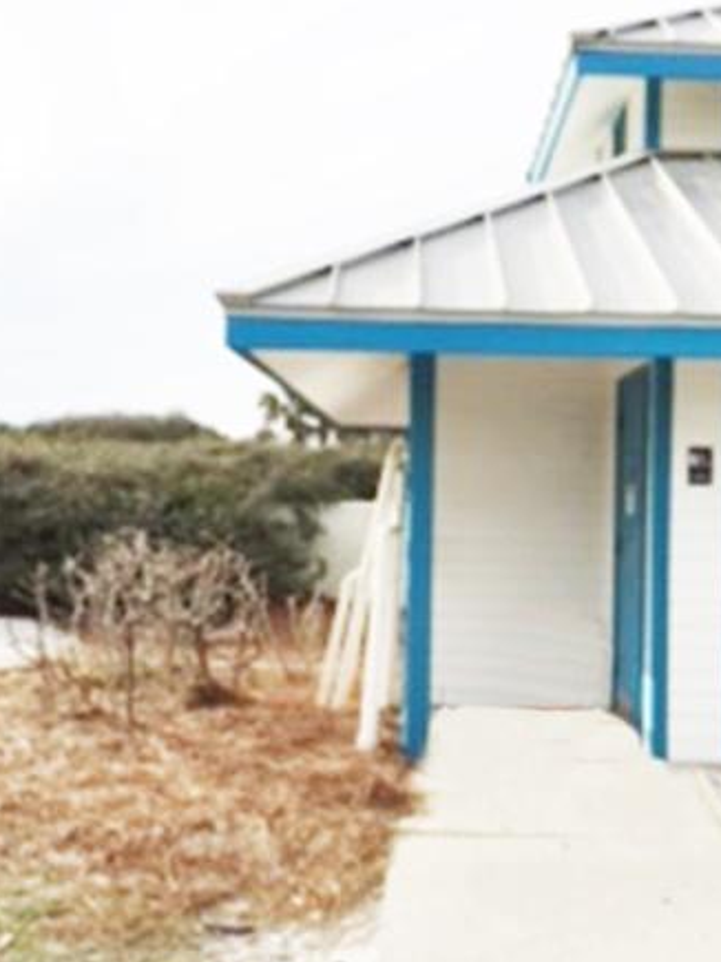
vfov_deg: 46.8
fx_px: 1111
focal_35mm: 40
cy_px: 482
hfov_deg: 35.8
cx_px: 449
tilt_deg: +1.2
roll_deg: -0.8
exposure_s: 1/2481
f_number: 2.2
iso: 25
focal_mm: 4.15
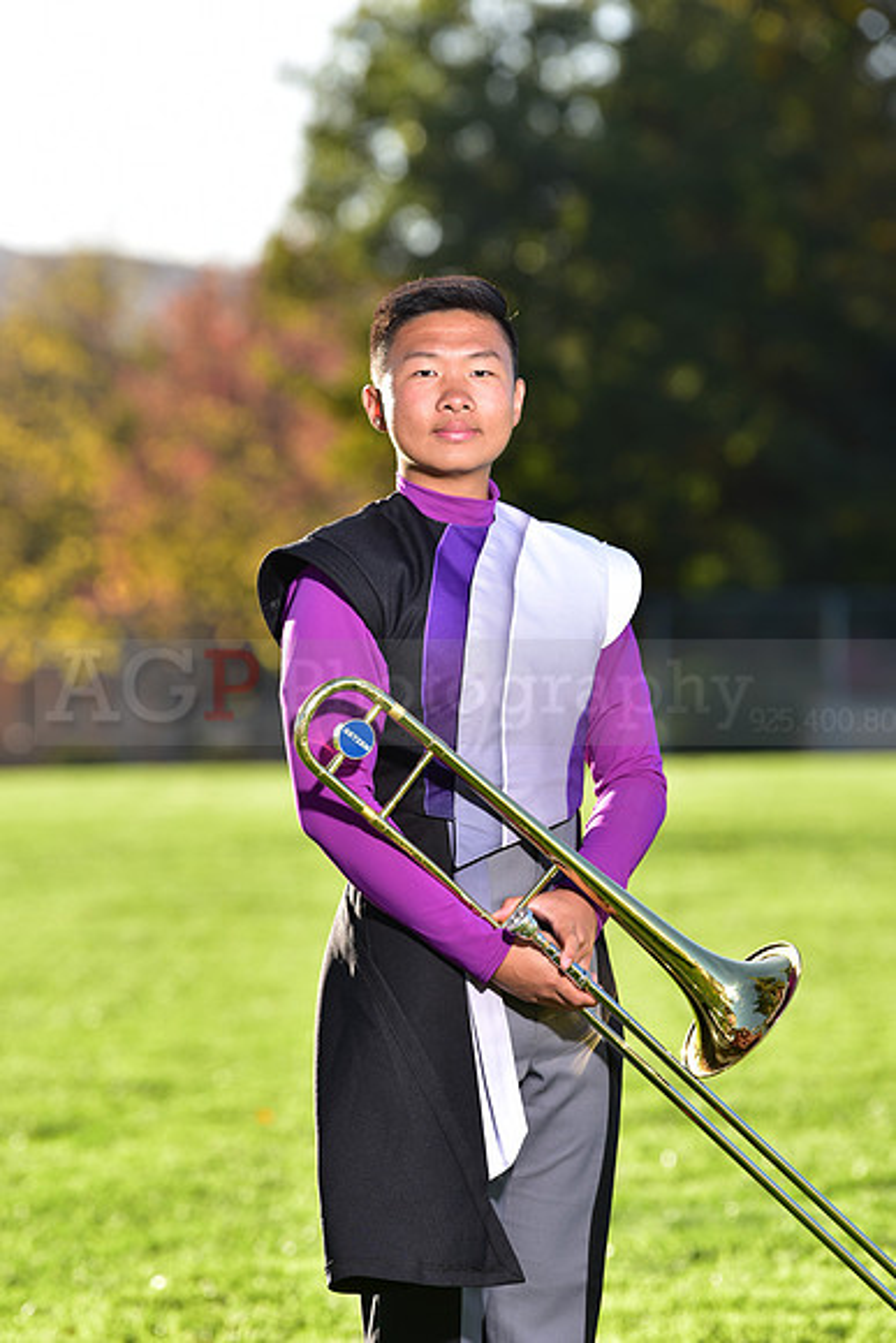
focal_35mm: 200
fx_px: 7462
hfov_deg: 6.9
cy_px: 672
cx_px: 448
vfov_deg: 10.3
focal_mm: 200
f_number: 5
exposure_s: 1/250
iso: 100
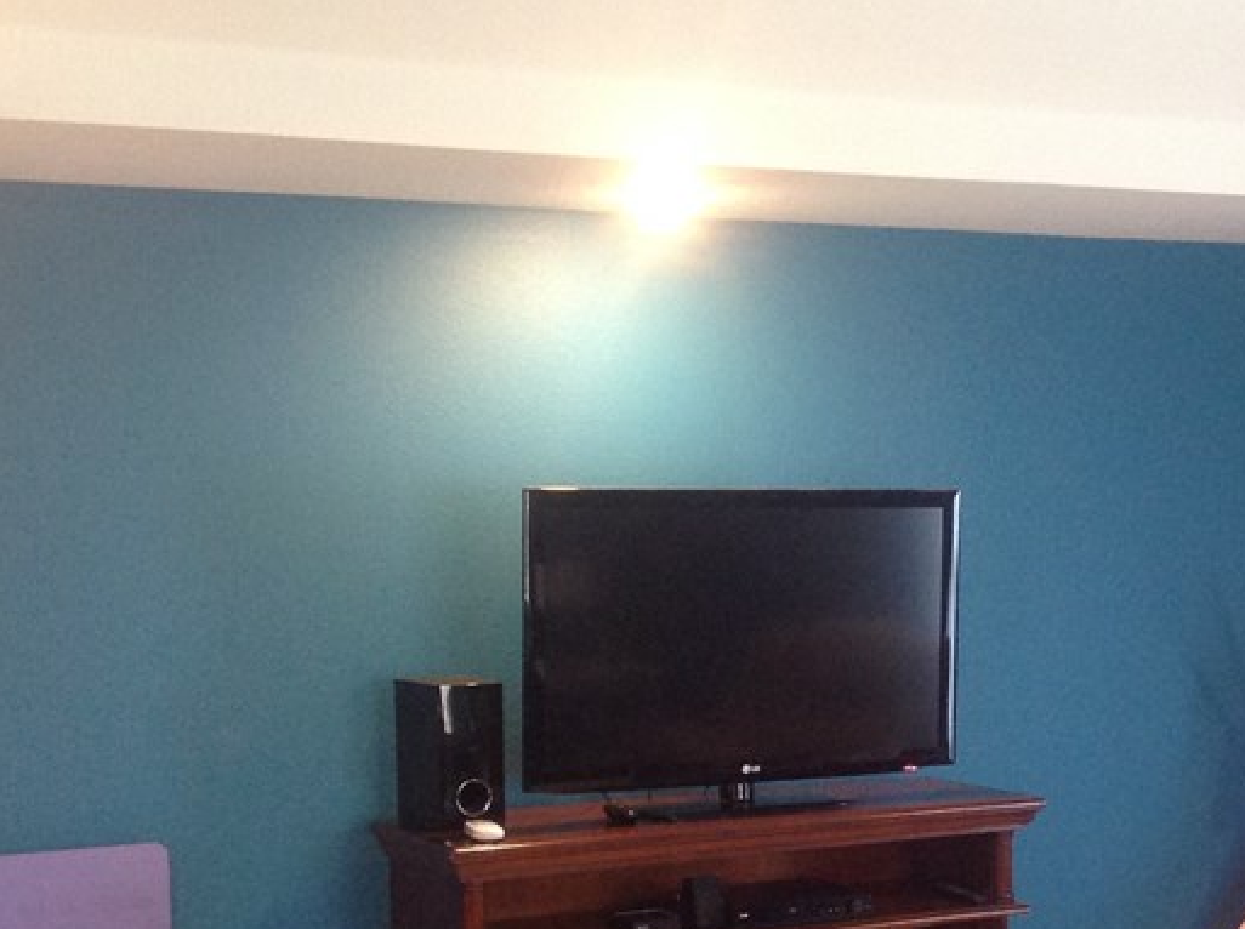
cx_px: 835
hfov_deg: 27.6
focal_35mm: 70
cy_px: 686
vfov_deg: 20.8
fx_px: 2514
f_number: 2.4
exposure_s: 1/15
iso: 200
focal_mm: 4.28
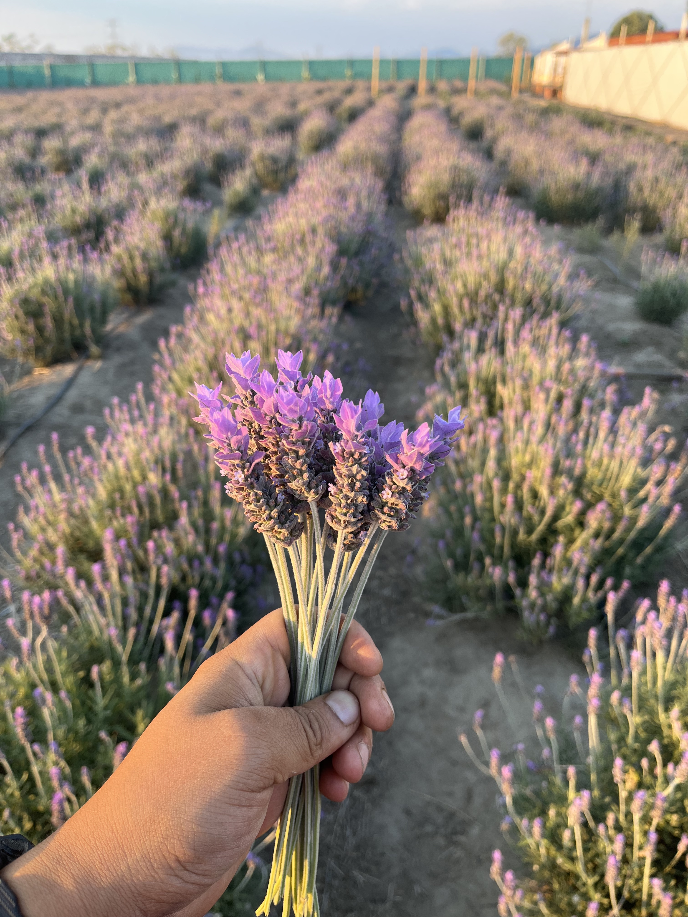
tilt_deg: -27.4
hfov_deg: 53.1
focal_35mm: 26
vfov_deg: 67.3
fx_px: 689
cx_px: 344
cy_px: 458
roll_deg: -0.1
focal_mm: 5.1
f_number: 1.6
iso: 40
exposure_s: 1/143
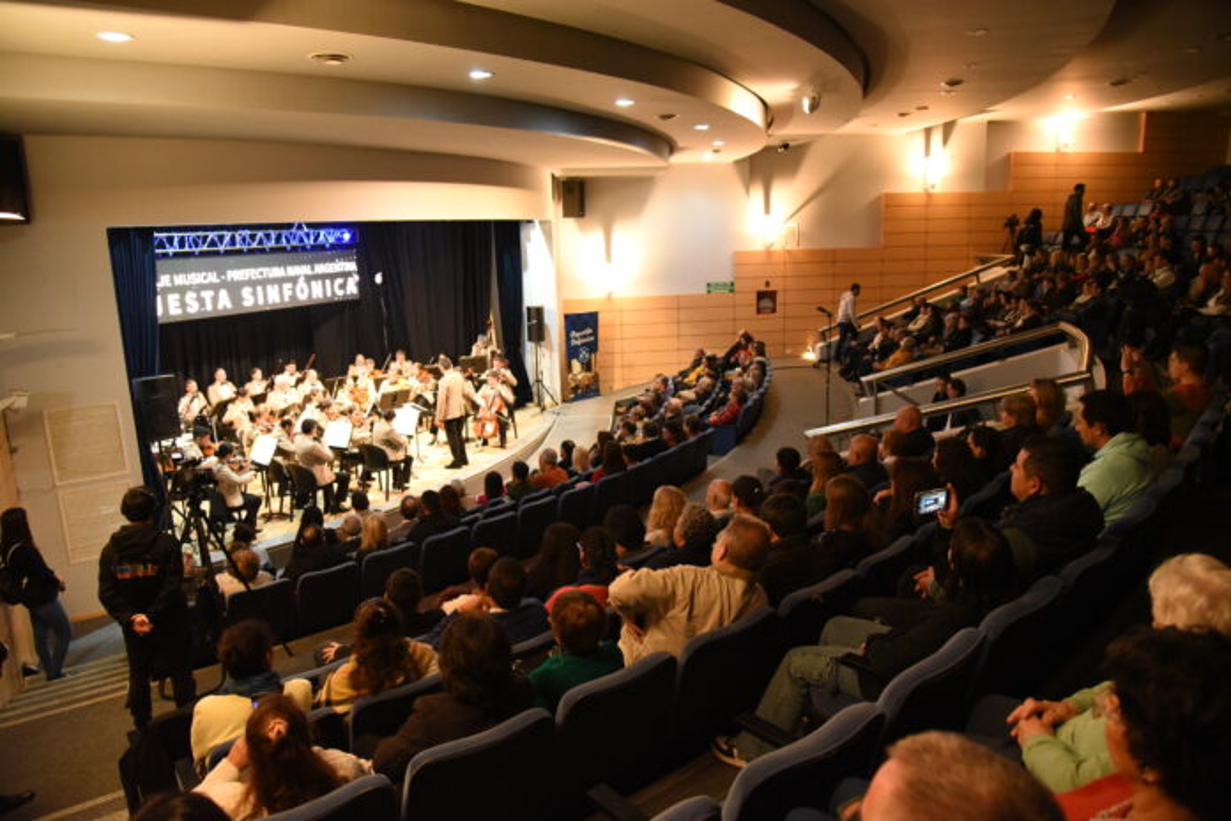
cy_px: 410
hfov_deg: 73.7
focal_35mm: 24
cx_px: 616
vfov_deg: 53.1
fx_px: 821
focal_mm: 24
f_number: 4
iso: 6400
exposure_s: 1/100
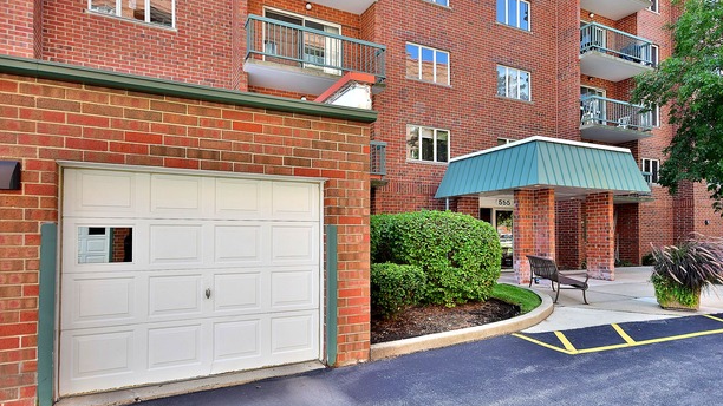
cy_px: 233
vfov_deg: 49.3
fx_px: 441
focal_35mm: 23
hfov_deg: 78.7
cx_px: 377
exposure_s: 1/125
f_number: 5.6
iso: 100
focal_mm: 14
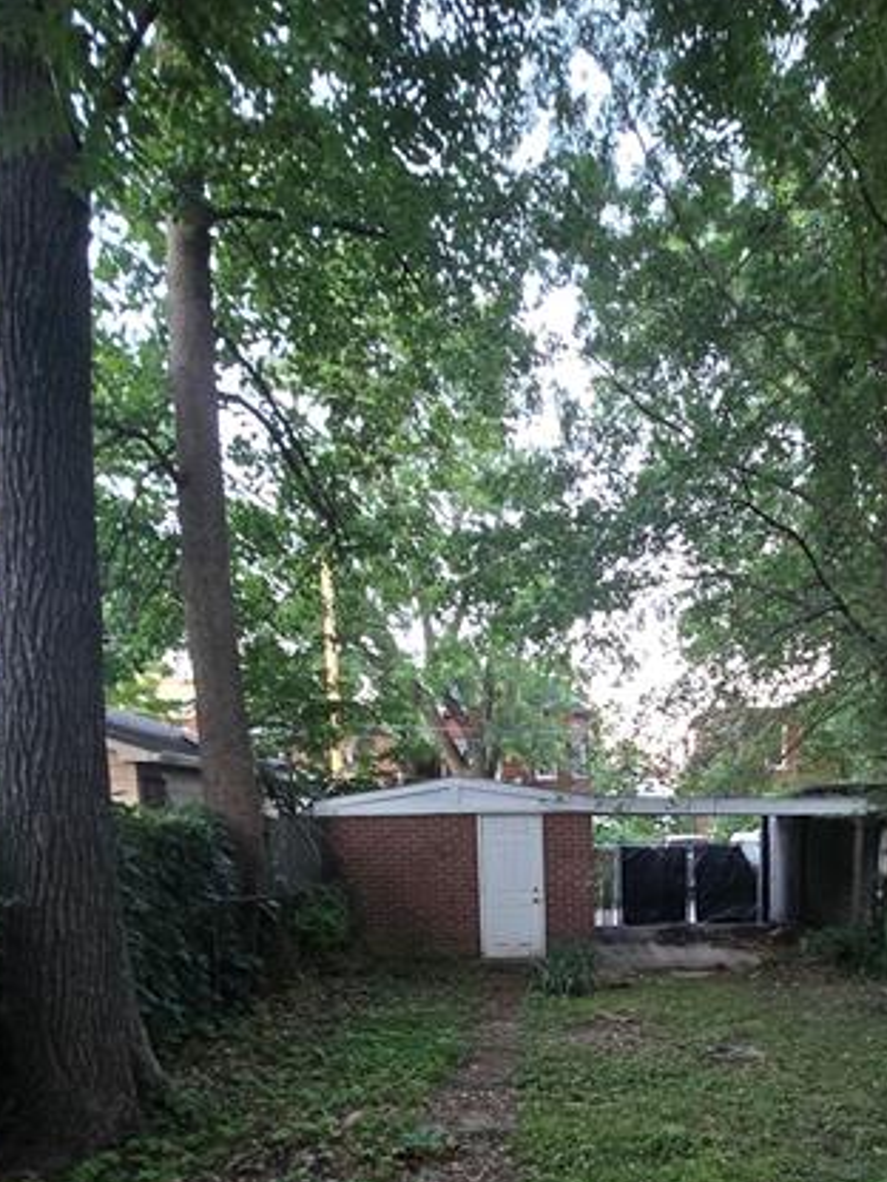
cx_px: 594
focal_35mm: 24
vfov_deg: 65.0
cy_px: 952
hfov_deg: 55.6
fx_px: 820
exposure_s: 1/60
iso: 1000
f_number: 2.2
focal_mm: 2.2
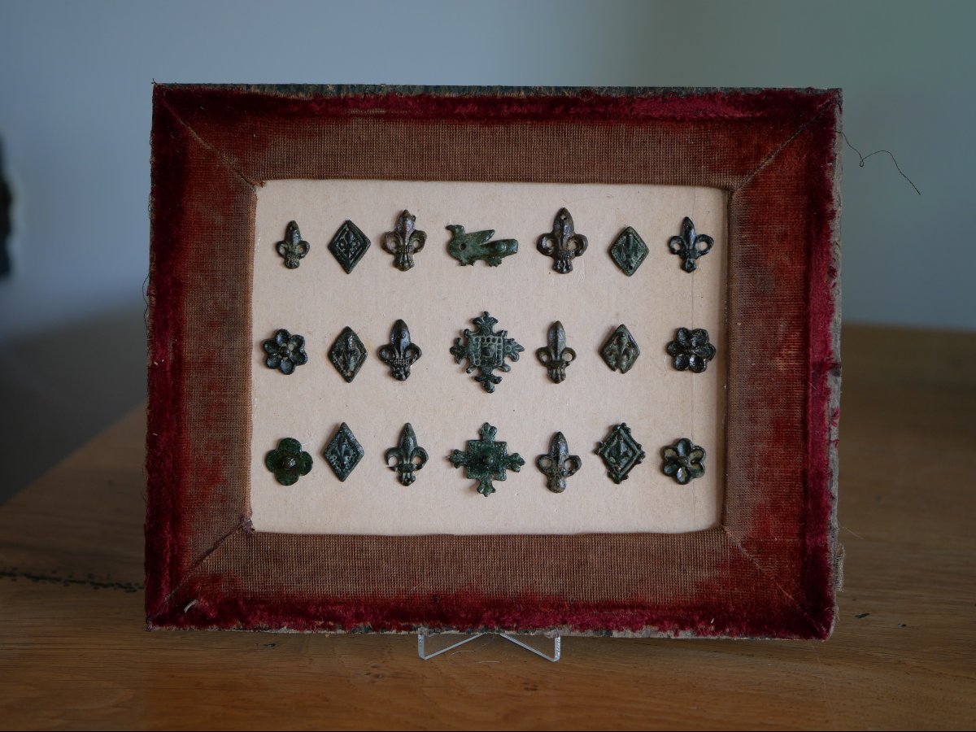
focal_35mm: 60
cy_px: 366
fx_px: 1692
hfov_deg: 32.2
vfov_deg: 24.4
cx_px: 488
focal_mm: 30
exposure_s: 1/60
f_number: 2.8
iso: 250
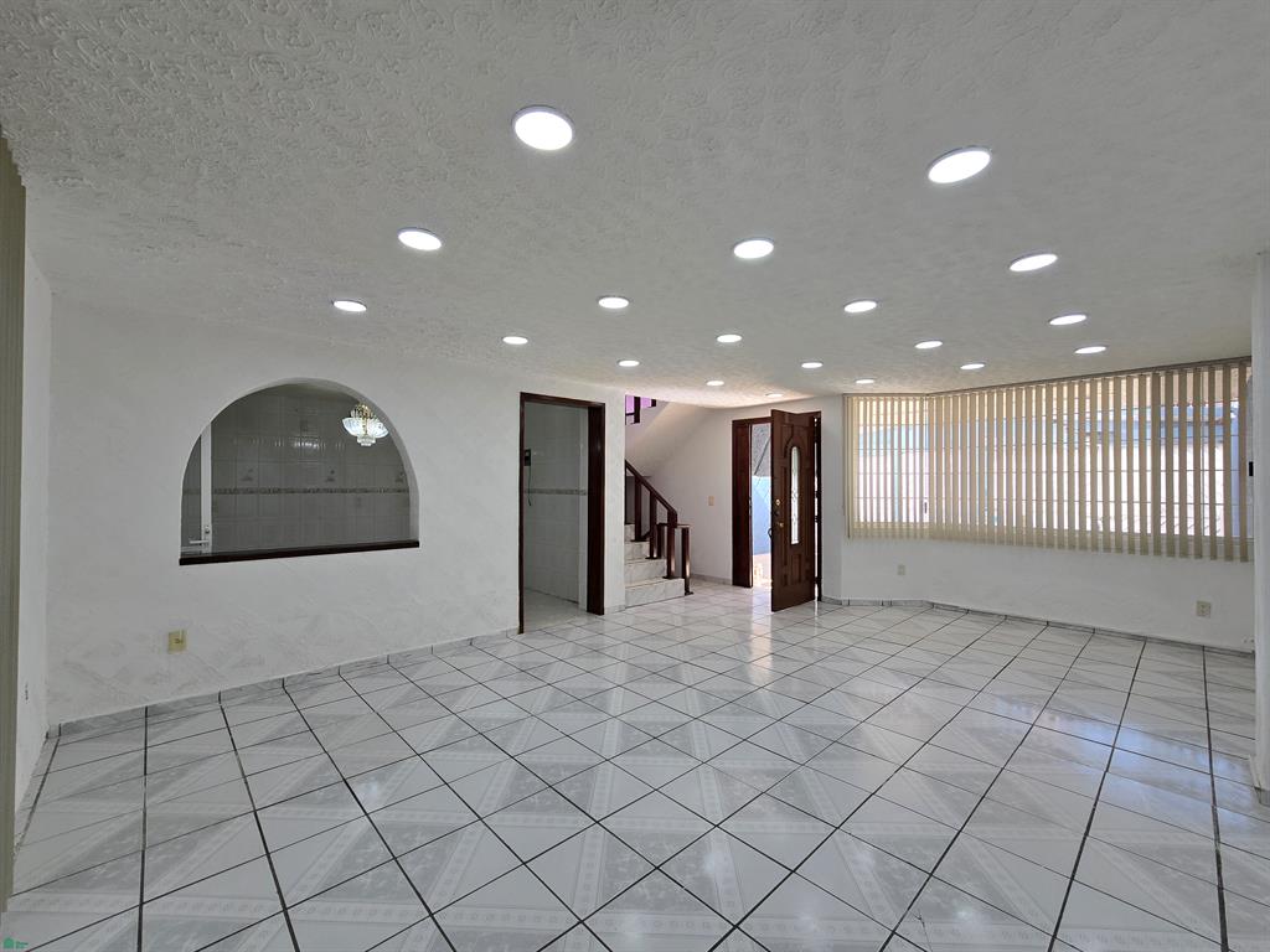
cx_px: 635
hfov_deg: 106.2
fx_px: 477
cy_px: 476
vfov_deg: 89.9
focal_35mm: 13
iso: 50
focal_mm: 2.2
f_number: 2.2
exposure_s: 1/151
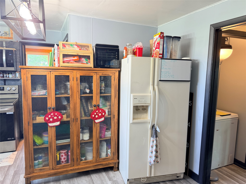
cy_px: 92
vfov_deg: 56.8
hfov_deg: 71.6
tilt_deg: -6.8
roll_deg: -1.1
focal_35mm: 24
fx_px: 171
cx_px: 123
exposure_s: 1/60
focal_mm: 6.76
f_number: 1.78
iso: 400
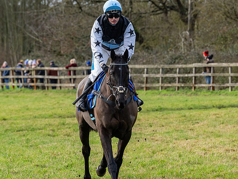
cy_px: 71
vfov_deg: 4.5
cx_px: 140
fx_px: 2262
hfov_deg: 6.0
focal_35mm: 329
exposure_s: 1/800
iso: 800
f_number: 5
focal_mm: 130
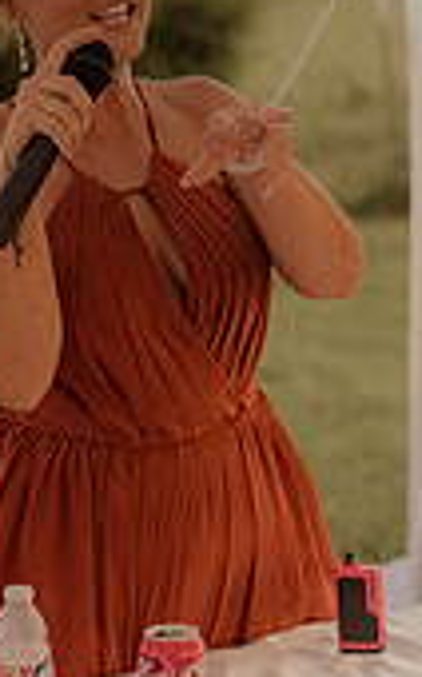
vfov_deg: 14.8
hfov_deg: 9.3
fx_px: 2581
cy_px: 112
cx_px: 100
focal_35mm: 140
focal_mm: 35
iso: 500
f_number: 1.4
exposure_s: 1/160
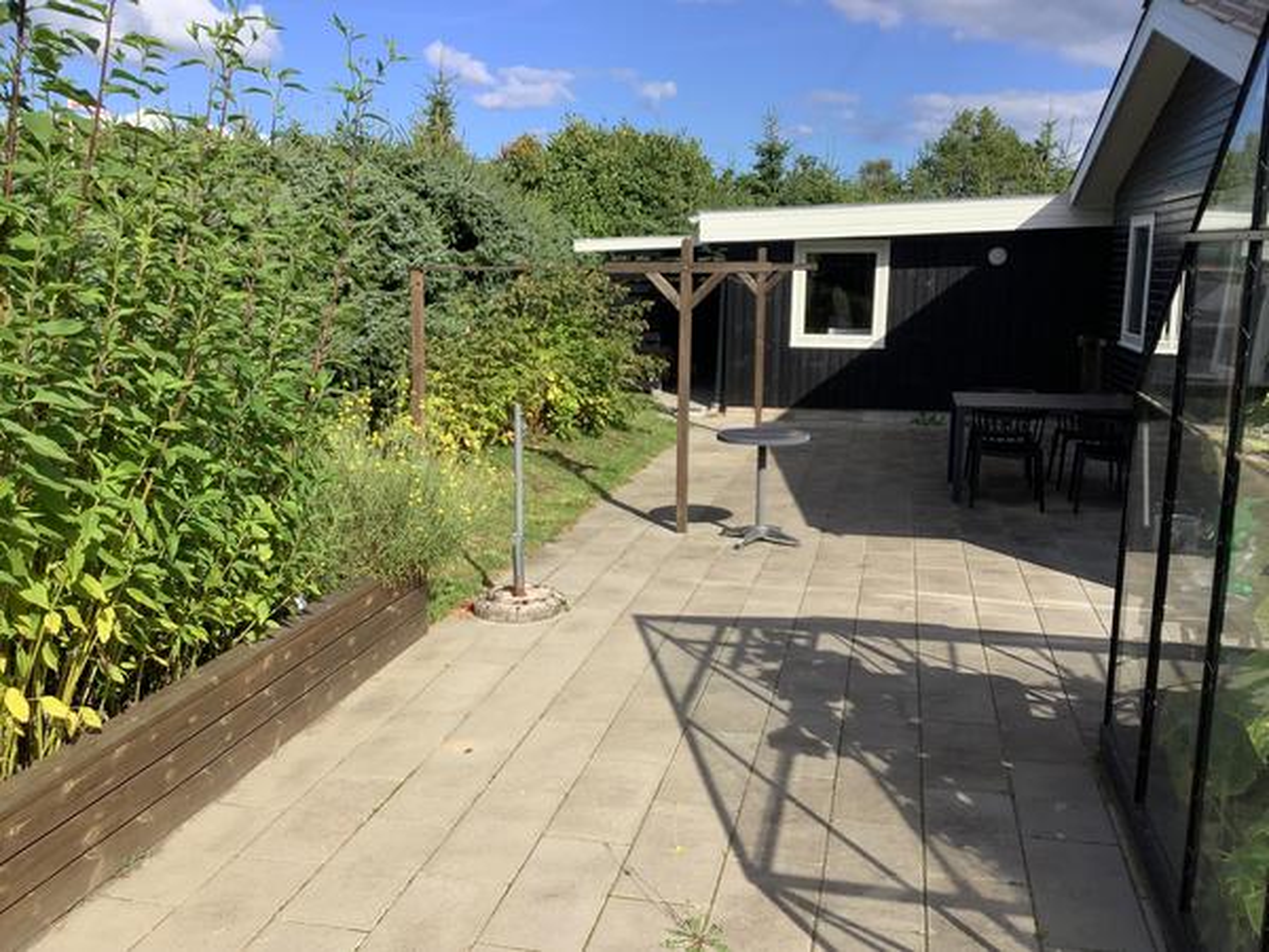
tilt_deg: -11.6
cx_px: 634
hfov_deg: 58.4
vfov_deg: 45.4
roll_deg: +1.1
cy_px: 476
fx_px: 1136
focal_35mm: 31
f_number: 2.4
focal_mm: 3.3
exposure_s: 1/1199
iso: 25
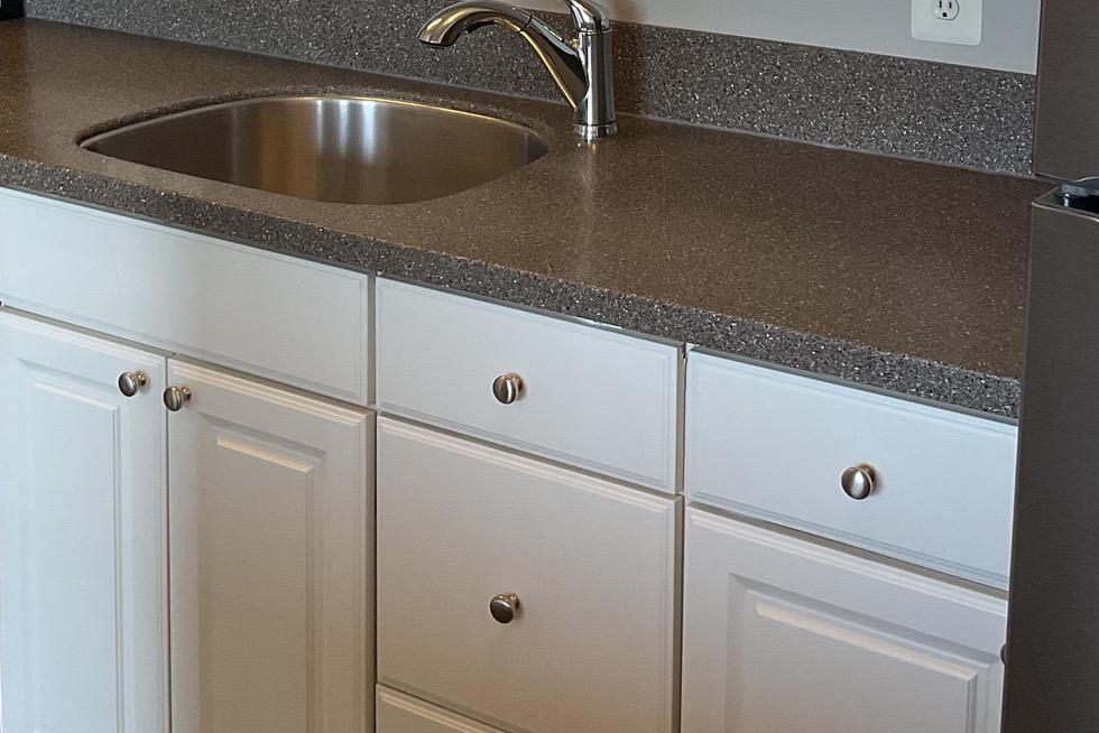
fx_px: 1924
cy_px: -53
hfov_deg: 31.9
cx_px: 547
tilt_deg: -9.0
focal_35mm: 63
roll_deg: -0.7
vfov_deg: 20.7
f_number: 1.8
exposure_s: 1/120
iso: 64
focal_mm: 3
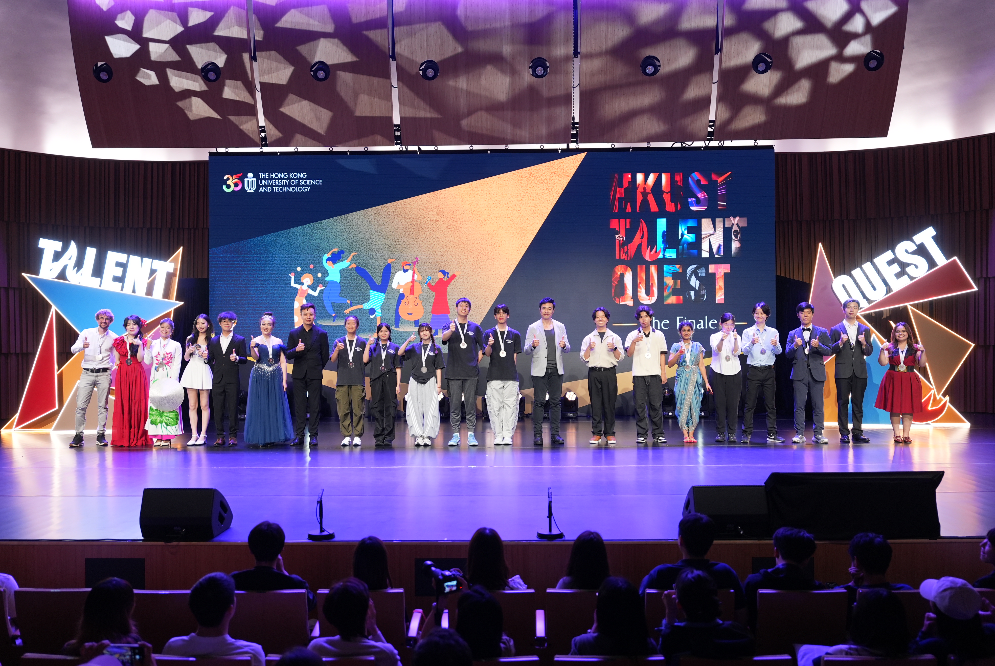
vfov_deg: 43.7
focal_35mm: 30
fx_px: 830
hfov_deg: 61.9
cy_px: 333
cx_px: 498
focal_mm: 30
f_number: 2.8
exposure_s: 1/200
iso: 1000
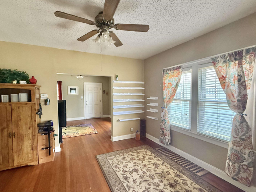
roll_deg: -0.2
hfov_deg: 94.3
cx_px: 119
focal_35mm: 16
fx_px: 118
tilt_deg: -2.4
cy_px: 98
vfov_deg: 78.1
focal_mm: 2.22
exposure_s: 1/60
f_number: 2.2
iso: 400
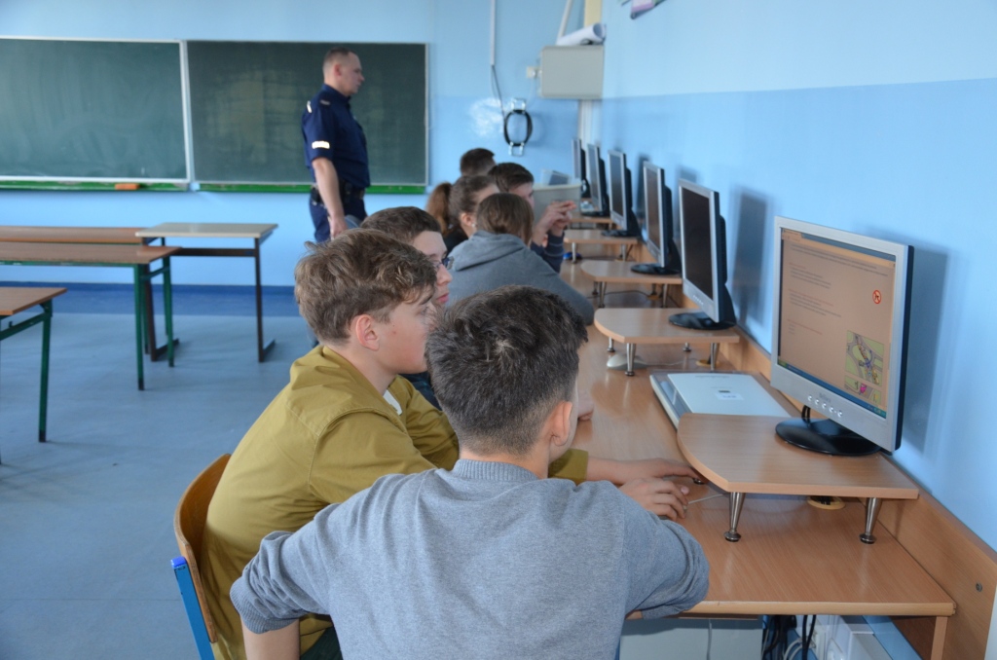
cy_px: 330
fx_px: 912
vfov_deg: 39.8
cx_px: 498
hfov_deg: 57.3
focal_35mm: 33
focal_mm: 22
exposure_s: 1/60
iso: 800
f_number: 3.8
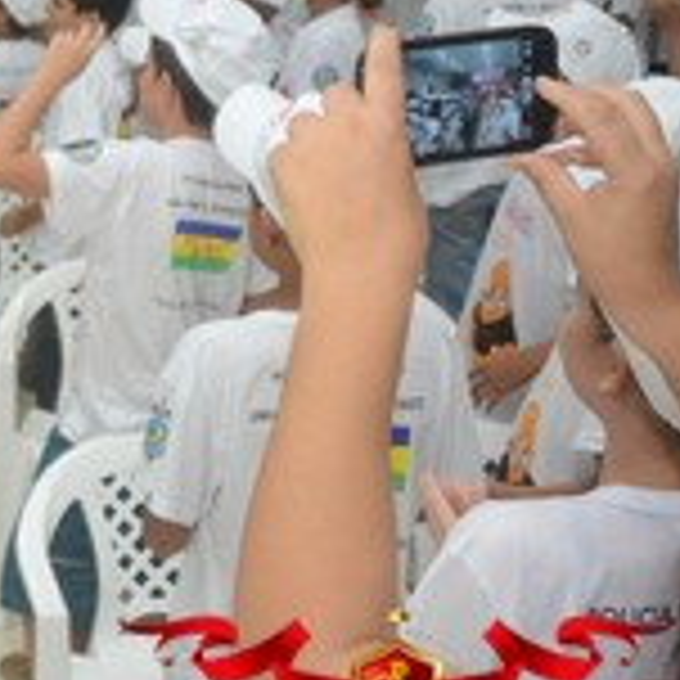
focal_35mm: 76
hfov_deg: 20.2
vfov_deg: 22.7
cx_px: -279
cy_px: 225
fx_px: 1689
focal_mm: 20
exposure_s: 1/100
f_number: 3.5
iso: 1600
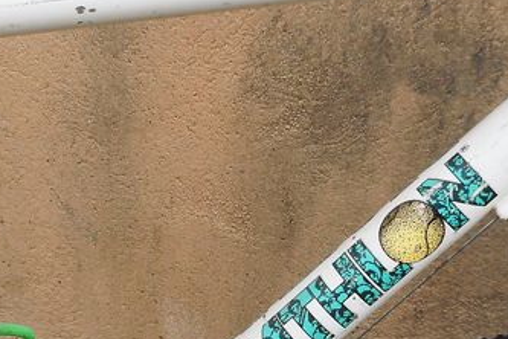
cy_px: 260
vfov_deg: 17.4
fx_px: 1101
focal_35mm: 78
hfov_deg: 25.9
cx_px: 201
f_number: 3.7
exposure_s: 1/250
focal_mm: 4.5
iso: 80
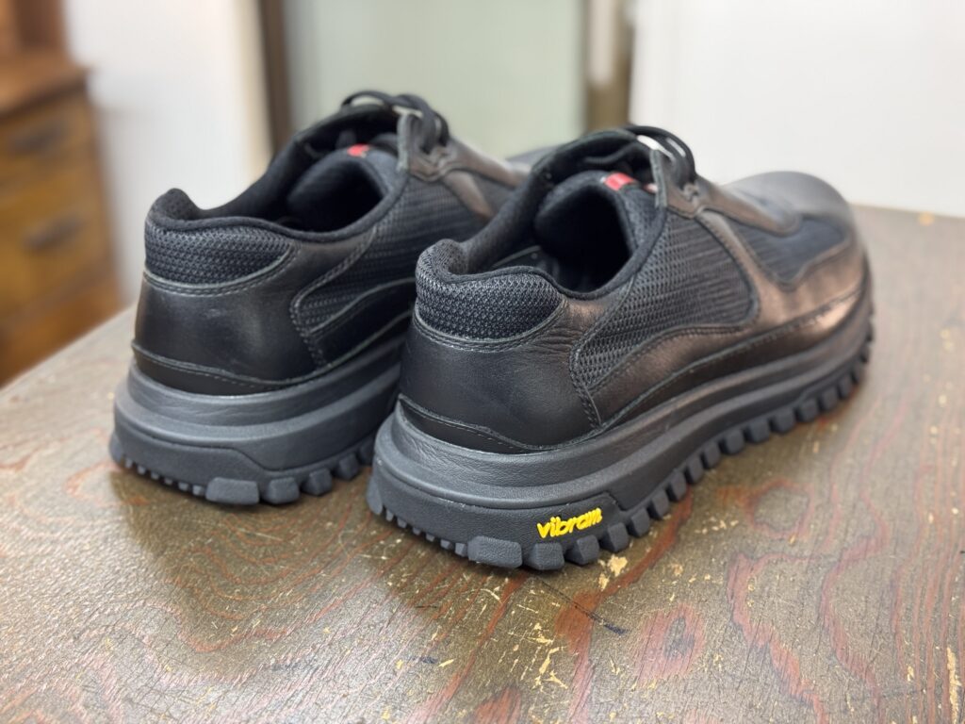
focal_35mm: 48
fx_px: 1338
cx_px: 482
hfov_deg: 39.7
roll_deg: +0.5
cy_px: 362
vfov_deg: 30.3
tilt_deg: -27.7
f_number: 1.78
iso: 250
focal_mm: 6.76
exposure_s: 1/40
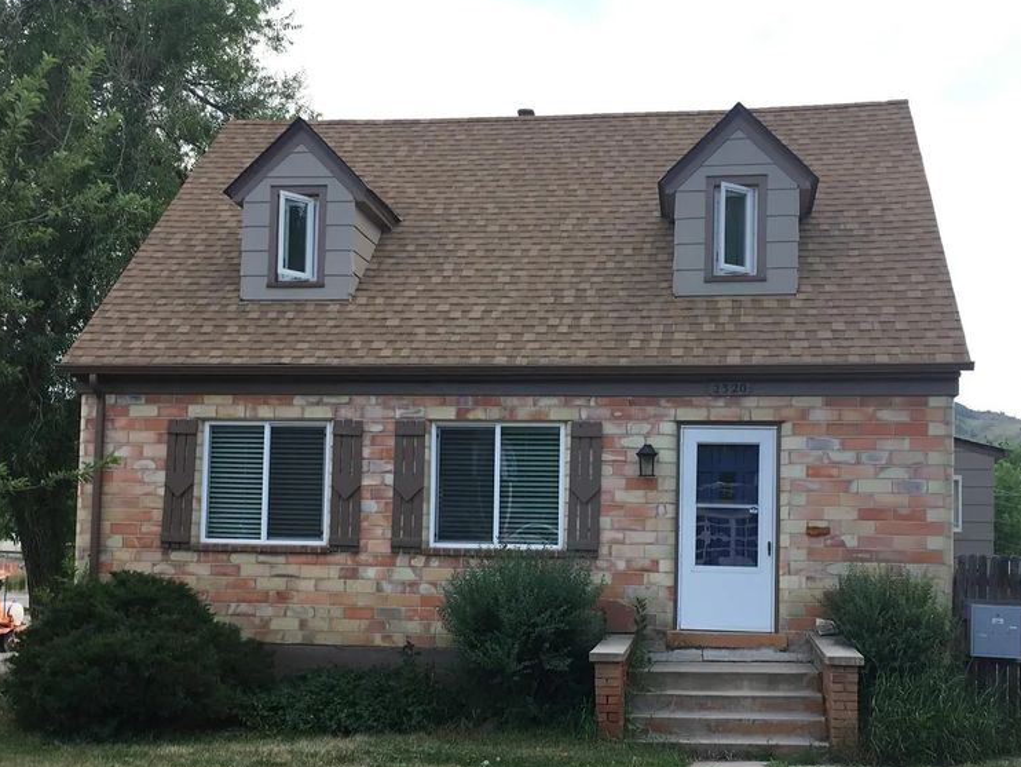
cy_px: 497
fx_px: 1180
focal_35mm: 40
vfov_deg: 35.7
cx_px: 546
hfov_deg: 46.8
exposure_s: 1/267
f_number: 2.2
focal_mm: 4.15
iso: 25
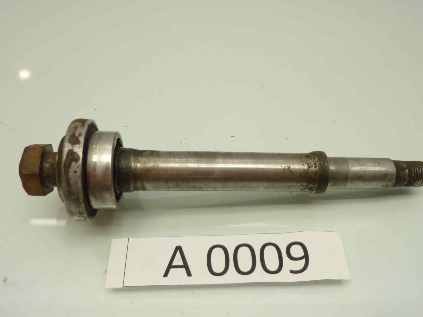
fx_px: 379
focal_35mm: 31
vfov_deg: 45.4
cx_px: 216
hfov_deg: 58.4
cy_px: 173
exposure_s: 1/25
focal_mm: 4.1
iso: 80
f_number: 3.3
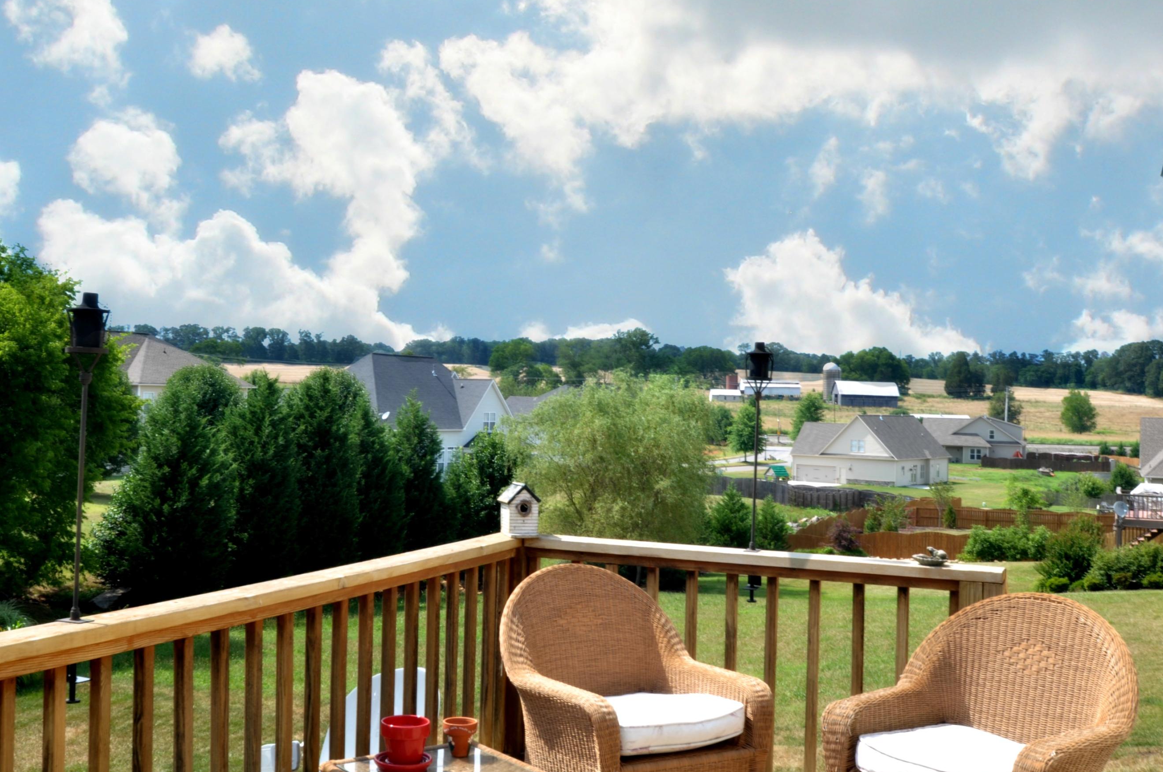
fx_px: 1323
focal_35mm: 41
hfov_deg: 47.4
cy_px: 342
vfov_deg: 32.5
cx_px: 521
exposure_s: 1/20
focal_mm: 24
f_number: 16
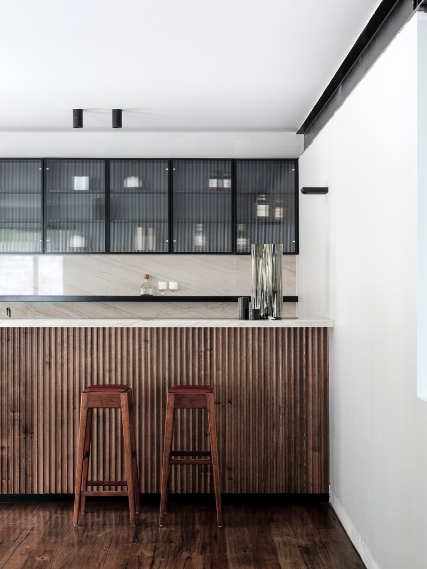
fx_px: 1053
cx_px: 214
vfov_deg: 30.3
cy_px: 284
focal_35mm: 64
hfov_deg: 22.9
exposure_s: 12
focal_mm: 81.2
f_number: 11
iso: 100
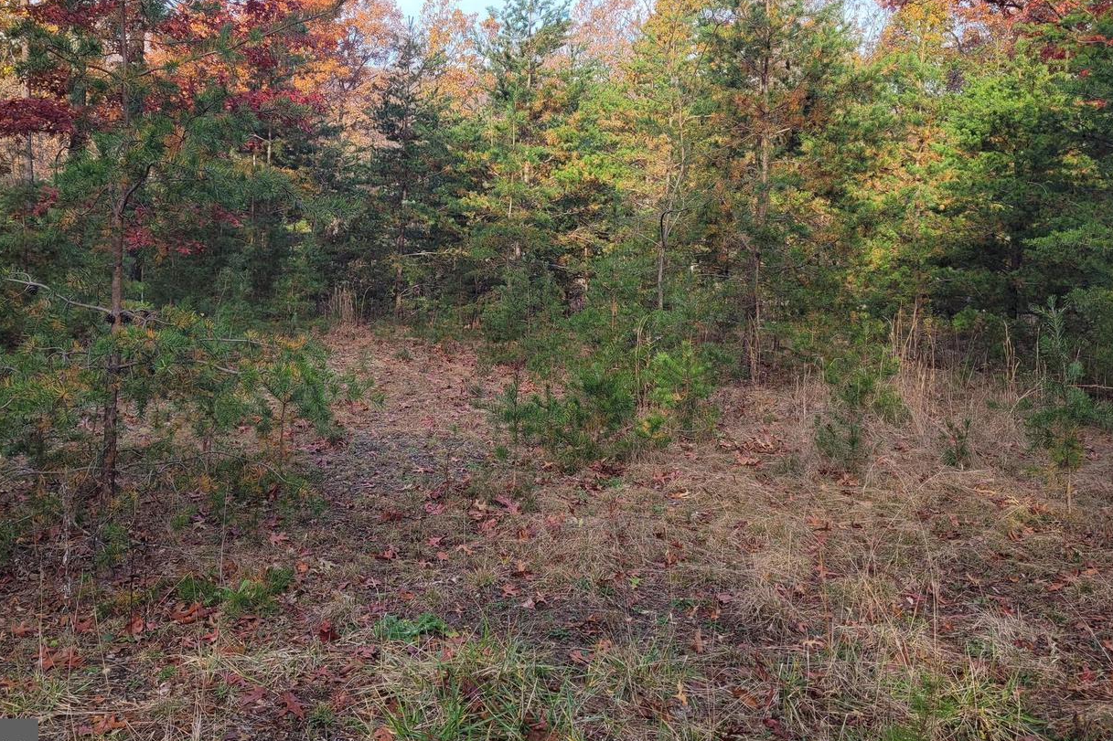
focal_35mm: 32
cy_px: 278
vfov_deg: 40.8
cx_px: 536
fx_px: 989
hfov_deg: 58.7
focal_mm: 5.4
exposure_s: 1/660
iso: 40
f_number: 1.8
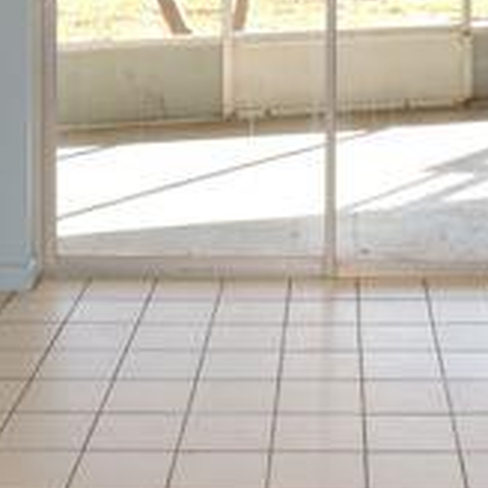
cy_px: -116
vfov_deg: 19.5
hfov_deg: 20.8
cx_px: 354
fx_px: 1324
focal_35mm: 83
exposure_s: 1/125
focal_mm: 4.3
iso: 100
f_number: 3
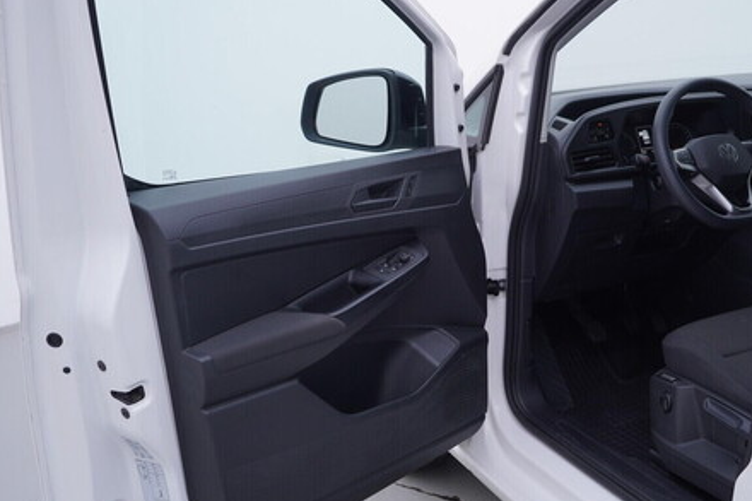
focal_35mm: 45
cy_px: 225
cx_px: 465
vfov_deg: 29.8
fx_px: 940
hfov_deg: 43.3
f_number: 3.5
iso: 125
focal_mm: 24
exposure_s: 1/60
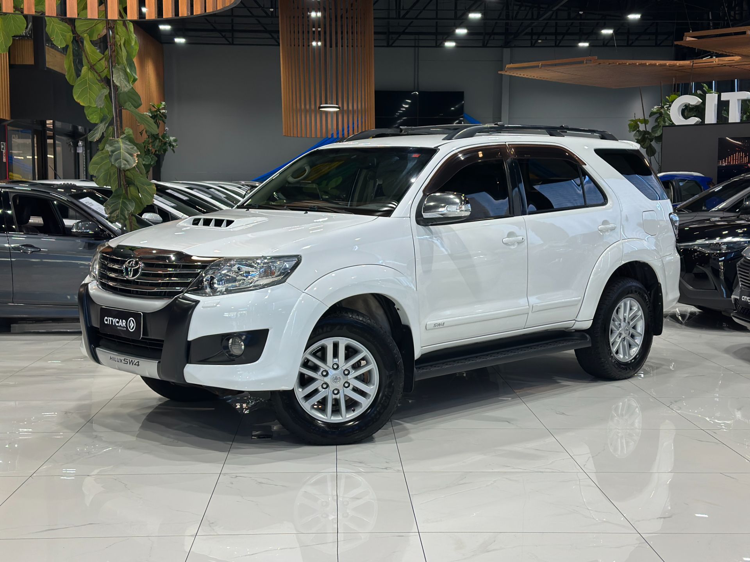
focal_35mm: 48
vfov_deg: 30.3
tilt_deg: -5.9
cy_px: 281
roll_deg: -0.3
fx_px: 1040
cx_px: 375
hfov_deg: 39.7
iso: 100
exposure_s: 1/120
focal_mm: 6.86
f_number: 1.78
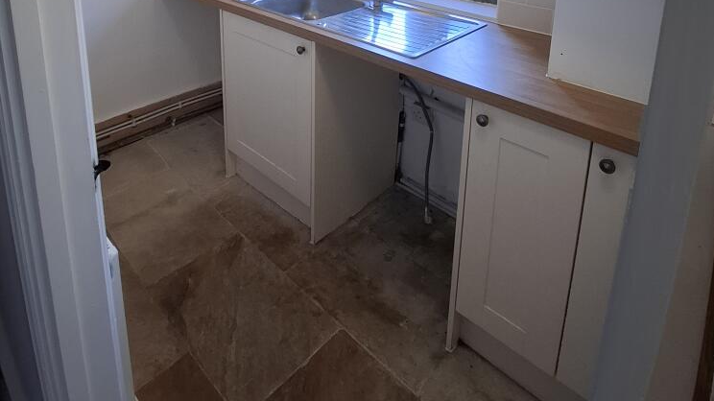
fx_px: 454
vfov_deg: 39.8
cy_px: -29
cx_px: 352
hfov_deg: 76.3
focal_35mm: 24
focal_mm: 1.64
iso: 64
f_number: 2.2
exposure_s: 1/50
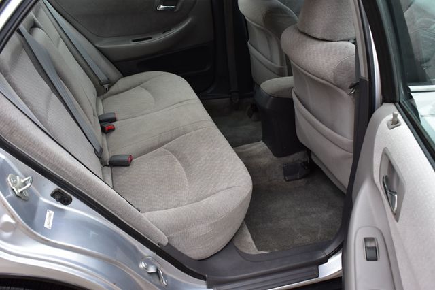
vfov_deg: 39.9
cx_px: 218
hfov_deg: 57.2
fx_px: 399
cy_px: 145
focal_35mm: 33
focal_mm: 22
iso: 400
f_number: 9
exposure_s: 1/100
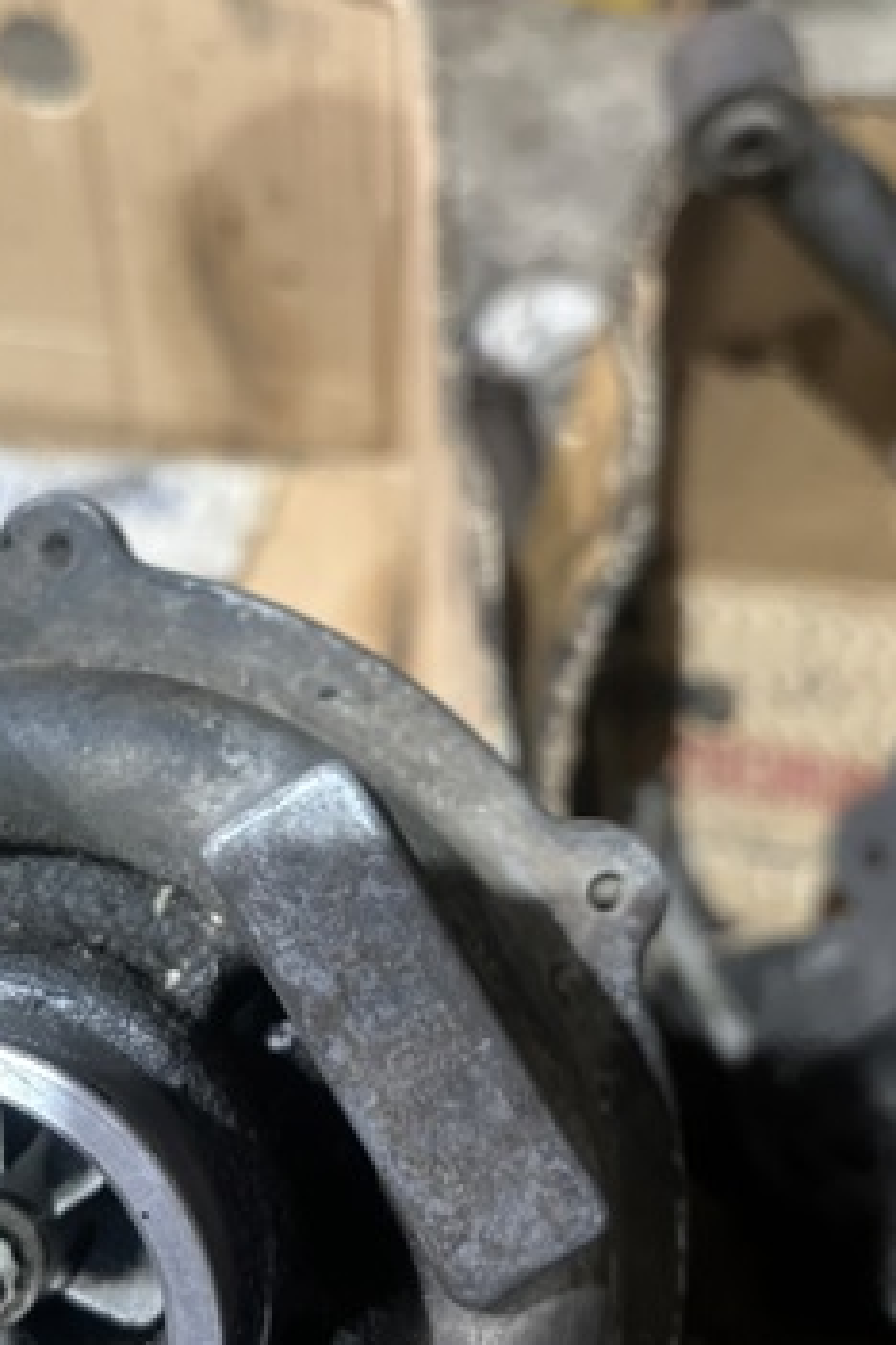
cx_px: 268
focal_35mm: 37
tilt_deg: -49.3
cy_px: 628
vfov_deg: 51.9
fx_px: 1381
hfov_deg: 35.4
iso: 800
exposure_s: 1/25
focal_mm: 5.1
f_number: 1.6
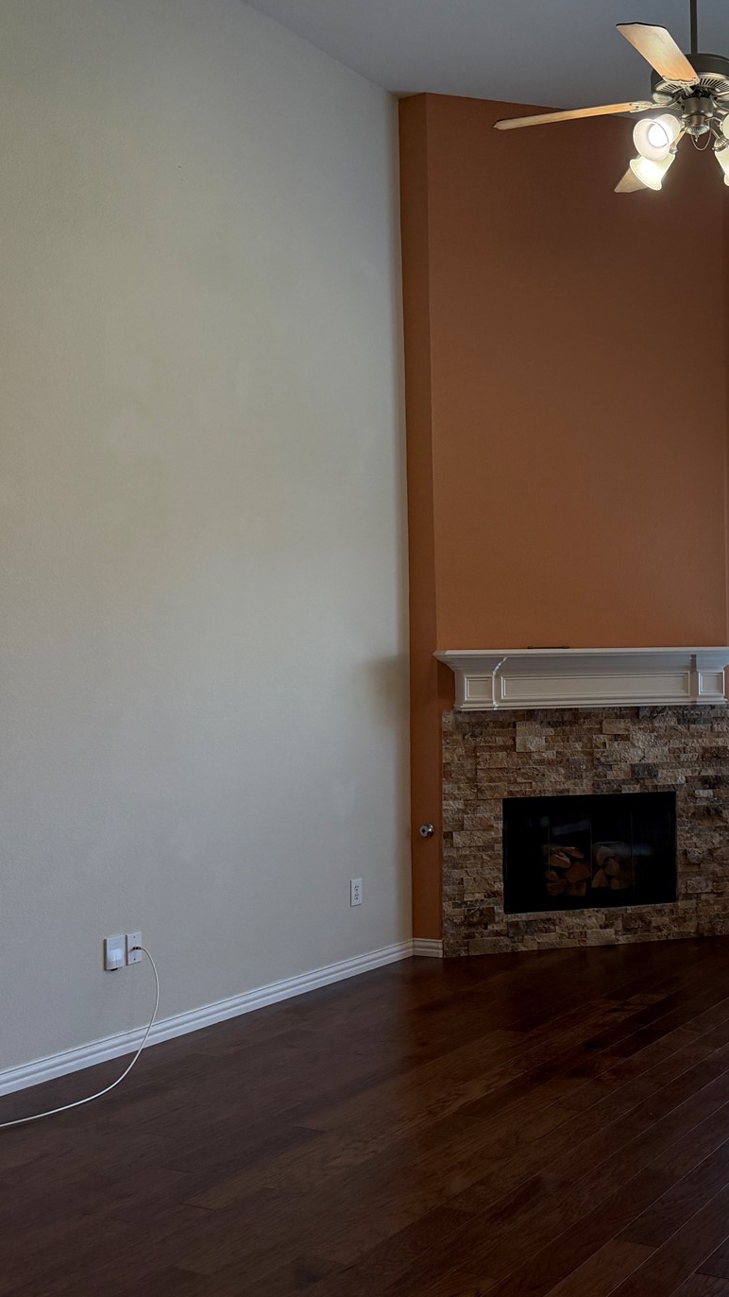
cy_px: 654
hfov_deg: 29.6
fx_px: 1341
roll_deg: +1.5
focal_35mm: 39
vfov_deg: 51.6
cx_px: 602
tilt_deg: +1.1
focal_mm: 6.76
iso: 200
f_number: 1.78
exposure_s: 1/176
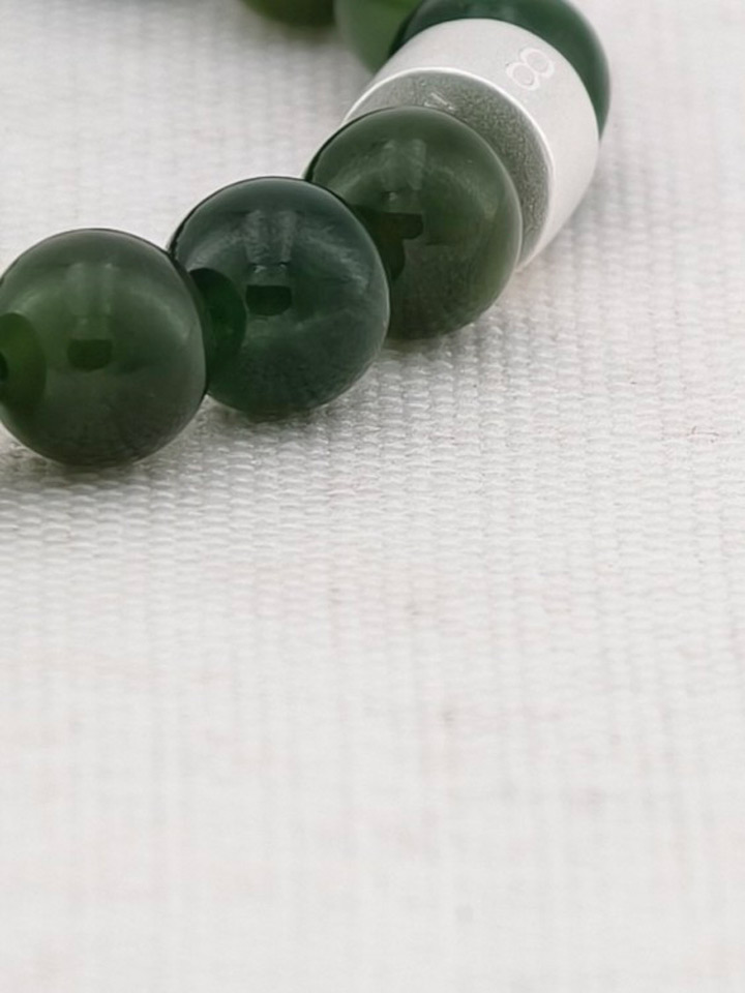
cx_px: 372
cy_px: 496
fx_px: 2439
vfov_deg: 23.0
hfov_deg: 17.4
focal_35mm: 85
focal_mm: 22.48
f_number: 16
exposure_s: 1/189
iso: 50
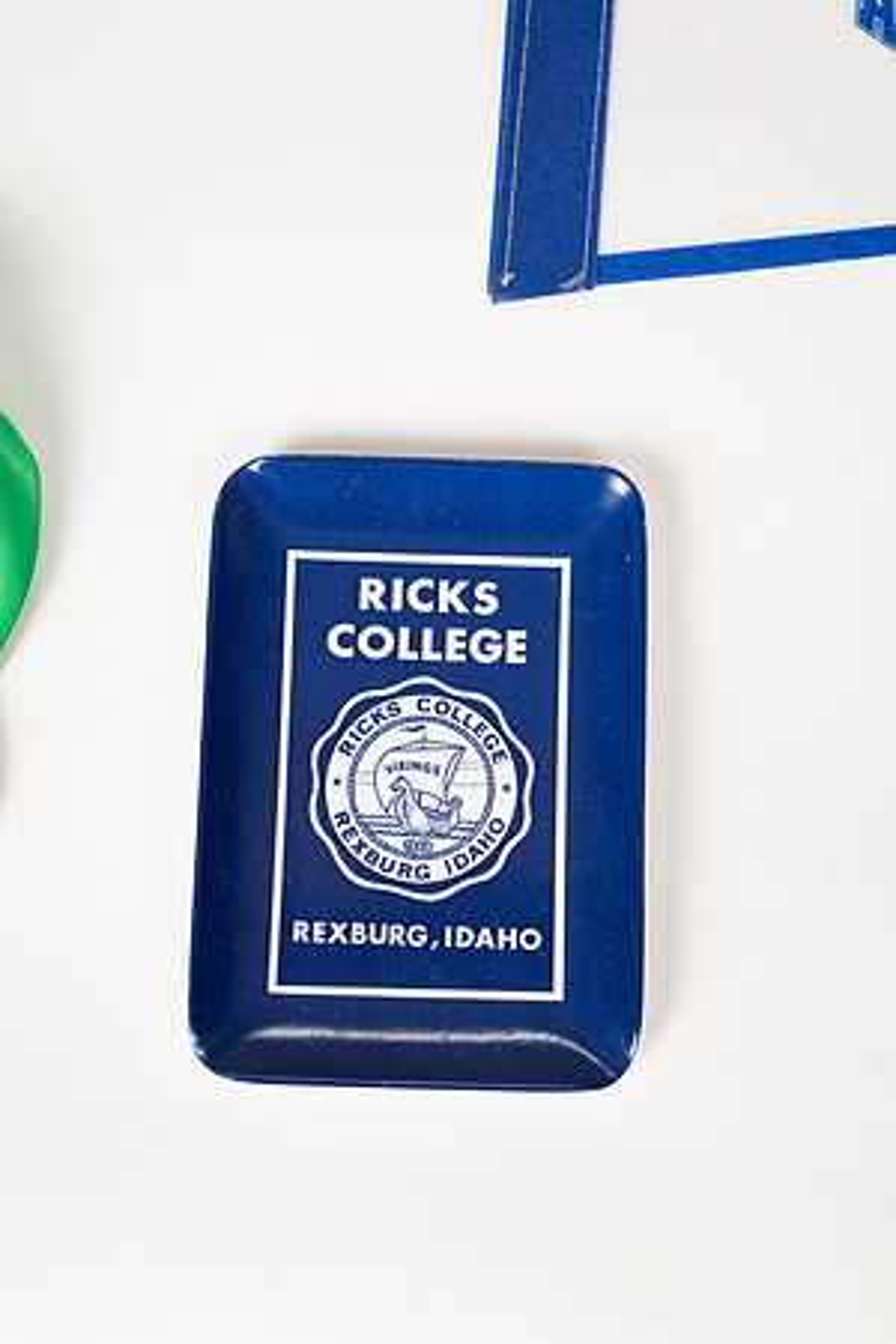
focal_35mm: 50
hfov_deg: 27.0
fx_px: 1867
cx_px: 448
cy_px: 672
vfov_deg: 39.6
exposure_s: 1/125
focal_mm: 50
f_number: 6.3
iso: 100
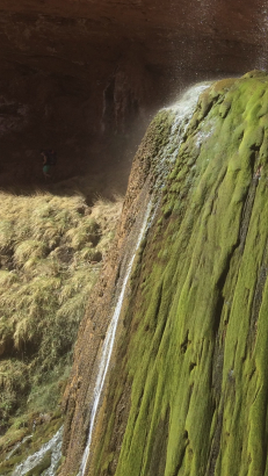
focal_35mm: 68
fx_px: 858
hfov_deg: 17.0
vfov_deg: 29.7
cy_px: 47
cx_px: 321
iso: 32
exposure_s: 1/1001
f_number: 2.2
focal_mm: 4.12
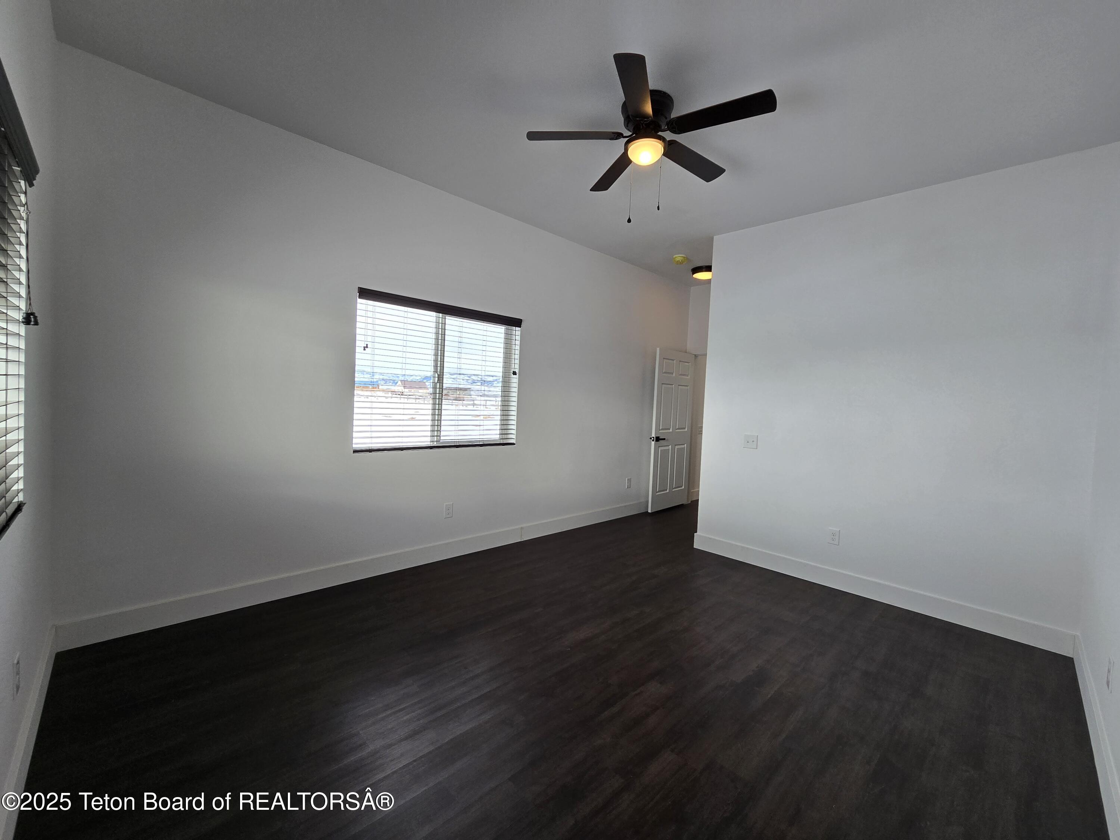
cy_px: 420
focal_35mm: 13
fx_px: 421
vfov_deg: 89.9
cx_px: 560
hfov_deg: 106.2
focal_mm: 2.2
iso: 64
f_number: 2.2
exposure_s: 1/120
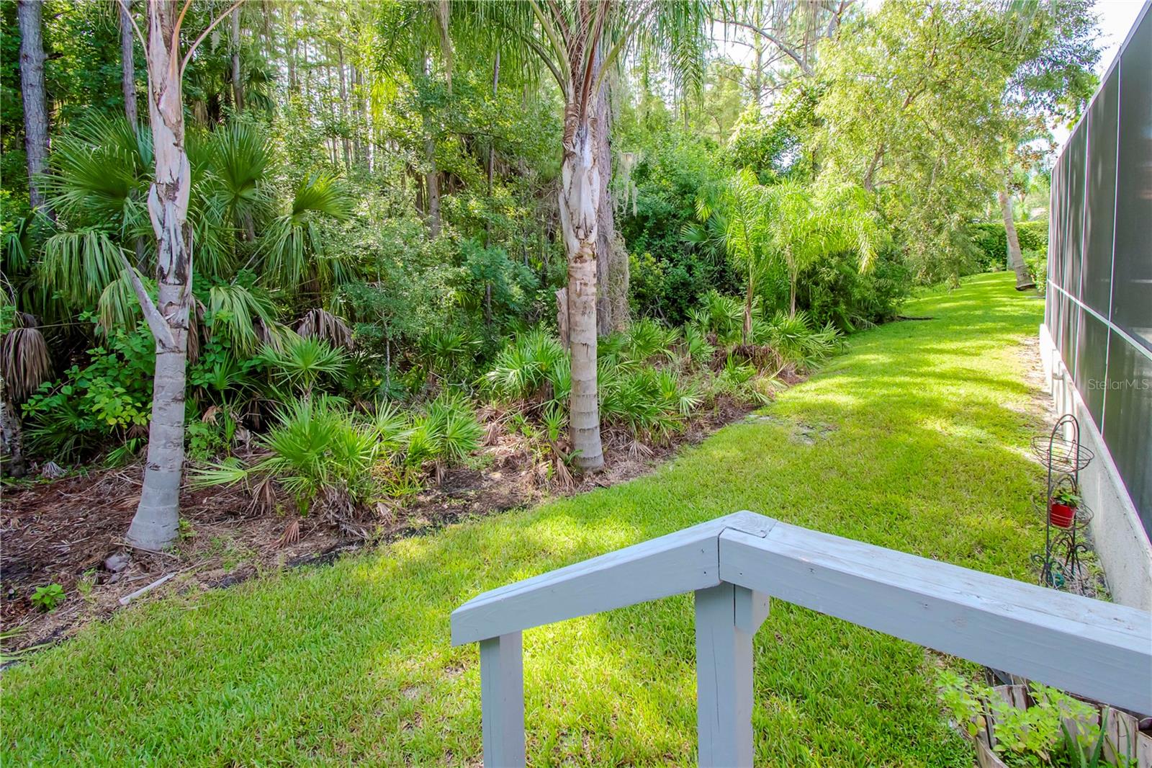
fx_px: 480
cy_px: 384
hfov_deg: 100.4
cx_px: 576
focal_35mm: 15
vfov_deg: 77.3
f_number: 11
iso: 800
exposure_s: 1/60
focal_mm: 10
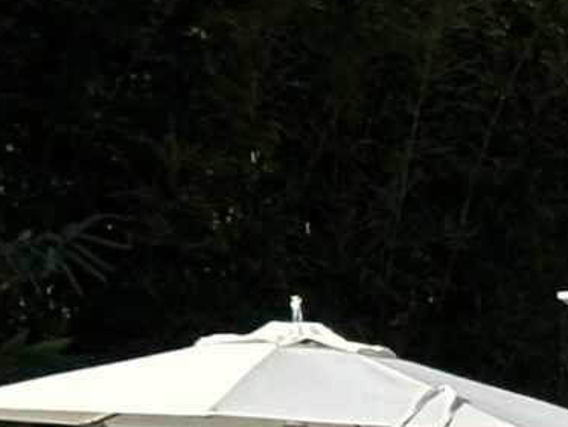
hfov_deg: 5.5
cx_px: 1894
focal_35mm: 329
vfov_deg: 4.4
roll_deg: -1.2
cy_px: 978
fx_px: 5400
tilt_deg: -5.0
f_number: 1.78
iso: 64
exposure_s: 1/2976
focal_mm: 6.86
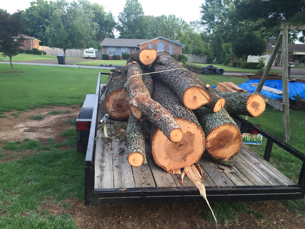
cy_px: 114
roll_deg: -1.8
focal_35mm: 29
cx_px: 152
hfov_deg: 61.7
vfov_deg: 48.2
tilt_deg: -9.7
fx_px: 256
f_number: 2.2
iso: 50
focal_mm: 4.15
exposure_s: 1/120
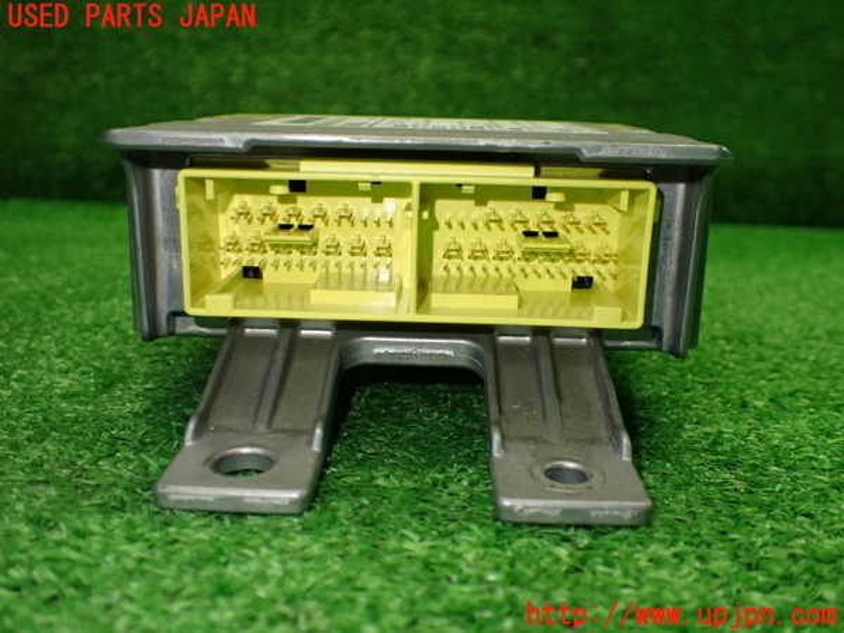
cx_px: 422
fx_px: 780
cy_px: 316
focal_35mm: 32
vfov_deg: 44.2
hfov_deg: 56.8
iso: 400
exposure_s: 1/125
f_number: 2.4
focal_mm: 5.79
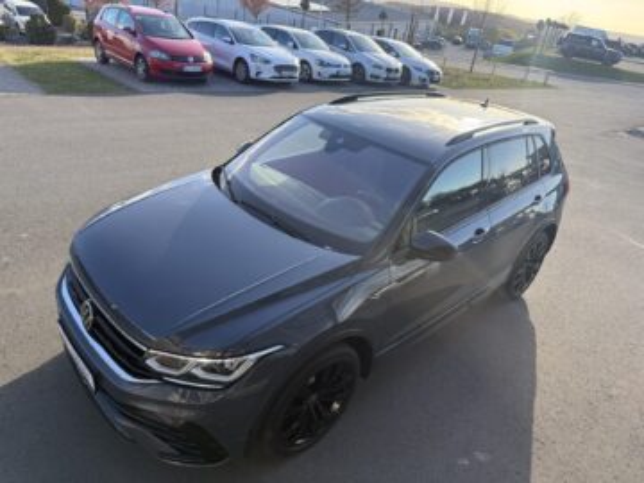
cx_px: 322
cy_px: 242
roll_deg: -8.3
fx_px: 446
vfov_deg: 56.8
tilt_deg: -29.7
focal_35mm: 24
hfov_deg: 71.6
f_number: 1.78
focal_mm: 6.76
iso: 100
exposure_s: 1/1060
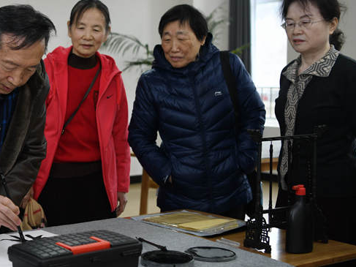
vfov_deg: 19.6
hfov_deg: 25.1
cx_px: 22
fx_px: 771
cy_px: 127
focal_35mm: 75
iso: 250
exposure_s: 1/60
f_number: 3.2
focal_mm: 38
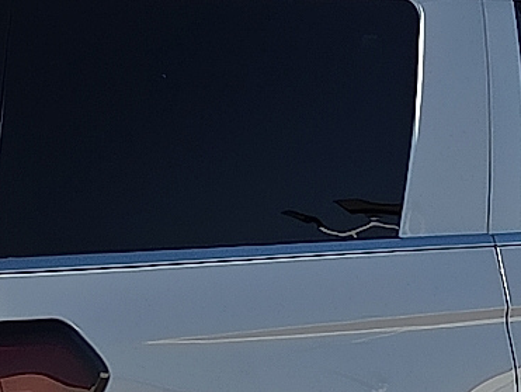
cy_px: 405
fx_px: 2531
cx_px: 149
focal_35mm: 168
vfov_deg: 8.8
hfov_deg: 11.7
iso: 77
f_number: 1.8
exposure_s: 1/10000
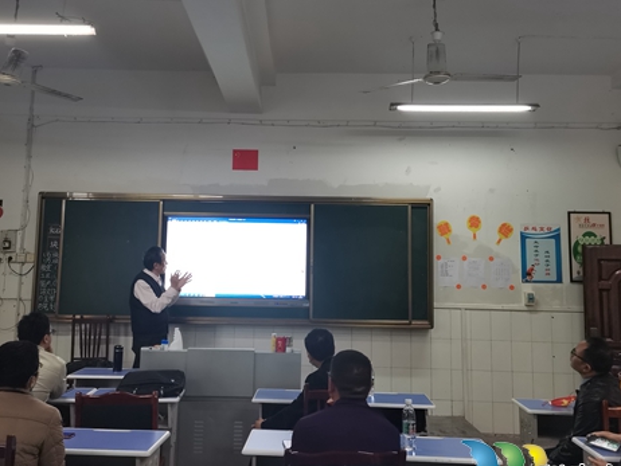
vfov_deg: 39.6
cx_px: 293
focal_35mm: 36
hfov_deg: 51.3
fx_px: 646
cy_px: 209
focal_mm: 4.75
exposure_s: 1/50
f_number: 1.8
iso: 320
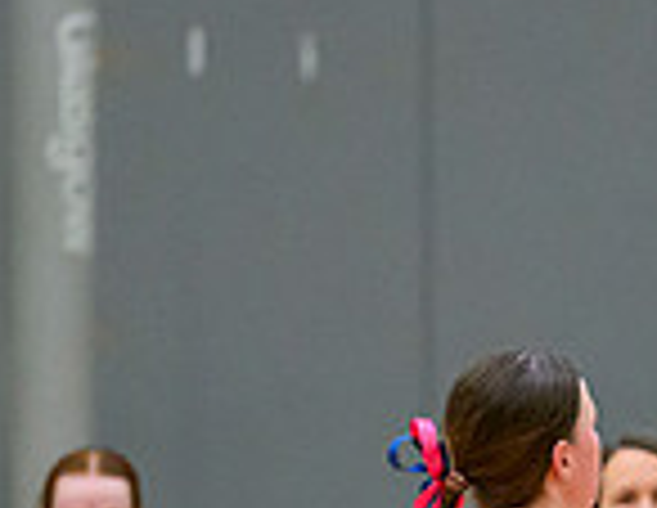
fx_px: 21427
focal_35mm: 1116
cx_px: 972
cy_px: 699
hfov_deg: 1.8
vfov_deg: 1.4
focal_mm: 200
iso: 6400
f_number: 3.2
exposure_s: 1/1000
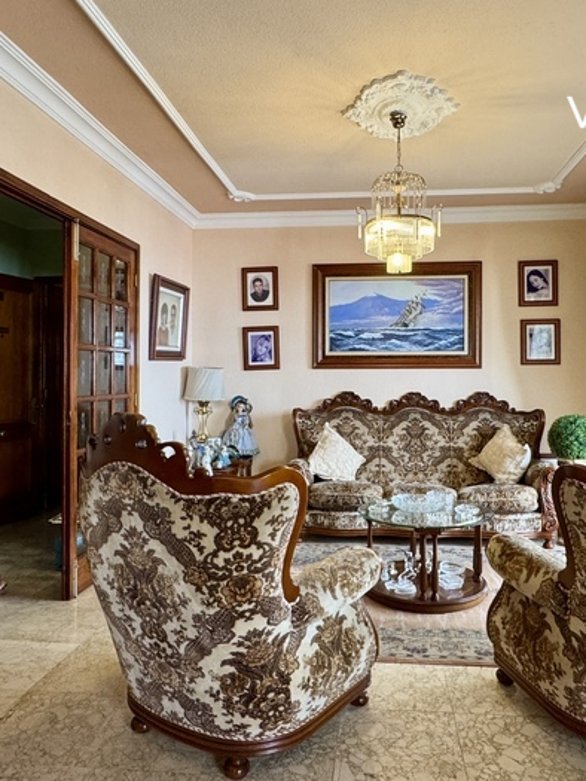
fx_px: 451
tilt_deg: -3.1
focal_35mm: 20
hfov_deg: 65.3
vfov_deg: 81.7
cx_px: 355
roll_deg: -1.9
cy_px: 406
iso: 250
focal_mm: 2.22
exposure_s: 1/100
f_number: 2.2
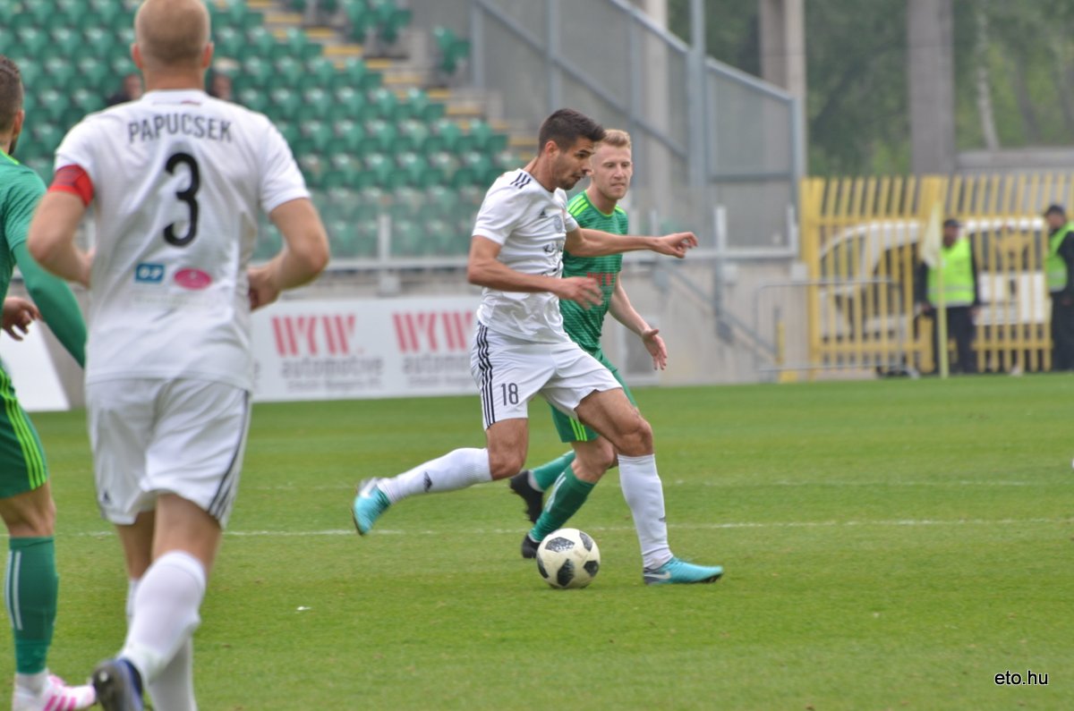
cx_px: 537
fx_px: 13398
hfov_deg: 4.6
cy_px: 356
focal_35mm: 450
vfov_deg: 3.0
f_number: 6.3
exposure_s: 1/250
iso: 250
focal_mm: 300
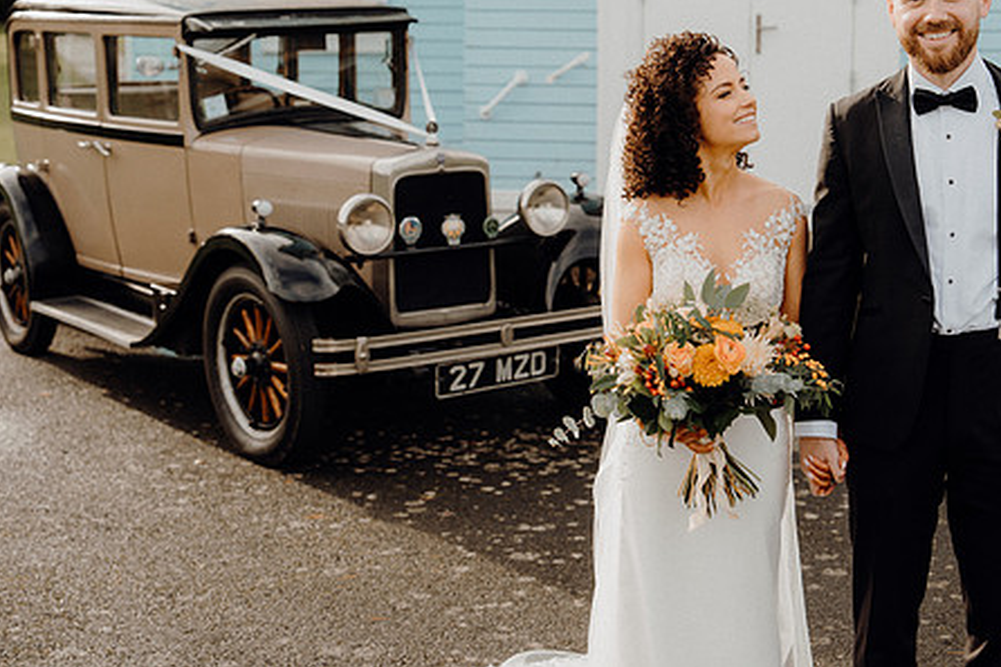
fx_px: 1918
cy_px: 235
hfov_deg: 29.2
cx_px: 610
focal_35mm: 69
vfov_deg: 19.7
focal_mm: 53
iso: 125
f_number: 3.5
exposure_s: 1/500
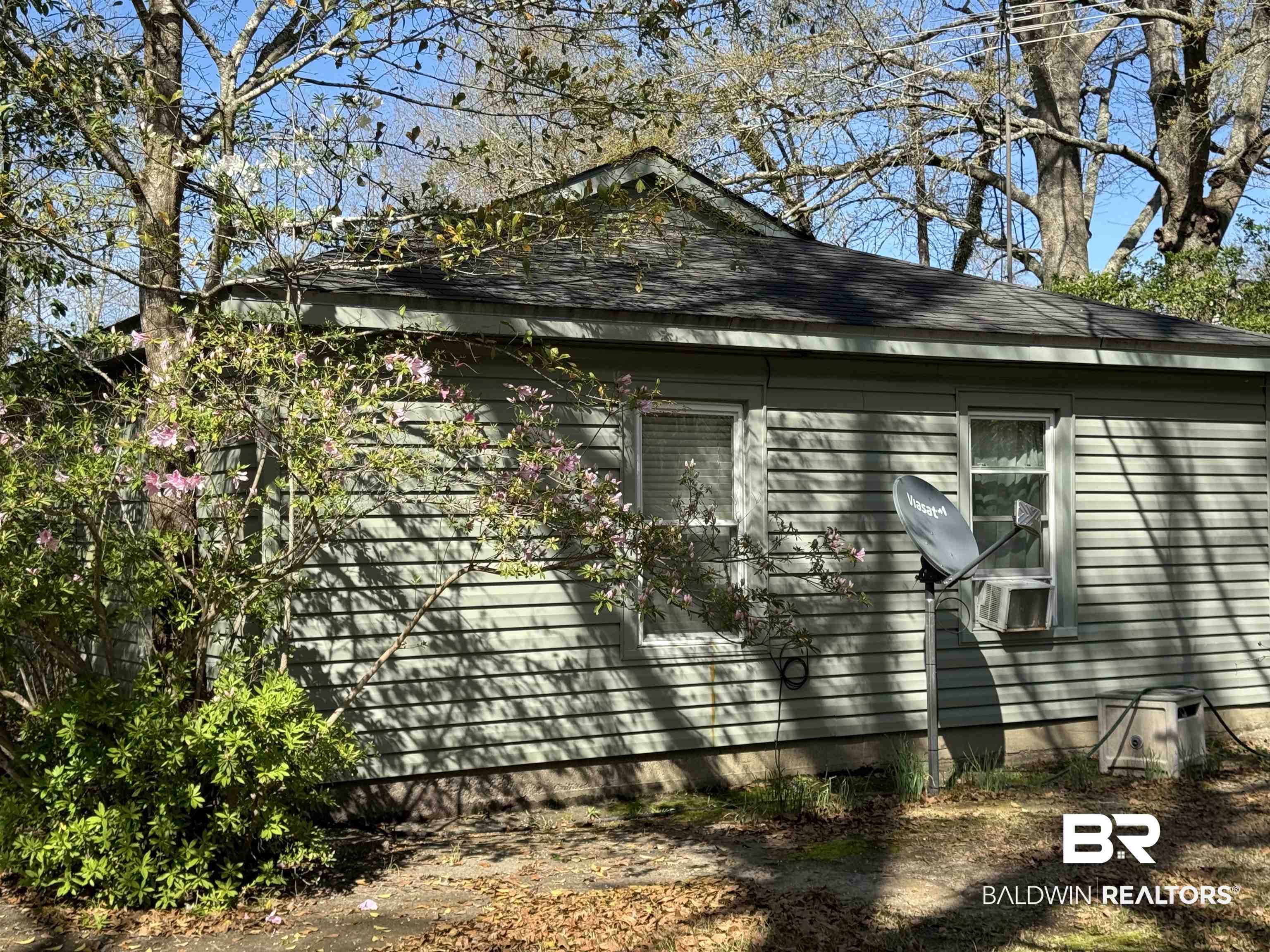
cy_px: 476
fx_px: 1761
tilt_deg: +1.2
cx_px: 635
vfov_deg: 30.3
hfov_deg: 39.7
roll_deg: +0.5
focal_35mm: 48
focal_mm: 6.86
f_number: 1.78
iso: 64
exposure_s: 1/2252
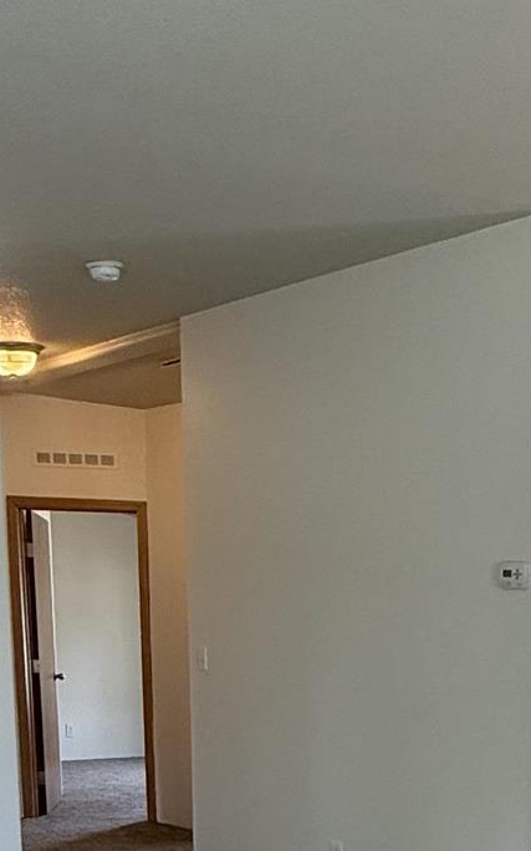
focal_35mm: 50
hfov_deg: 24.8
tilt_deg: -11.8
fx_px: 1159
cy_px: 886
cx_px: 510
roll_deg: -2.3
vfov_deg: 35.7
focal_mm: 2.22
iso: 160
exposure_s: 1/120
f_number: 2.2
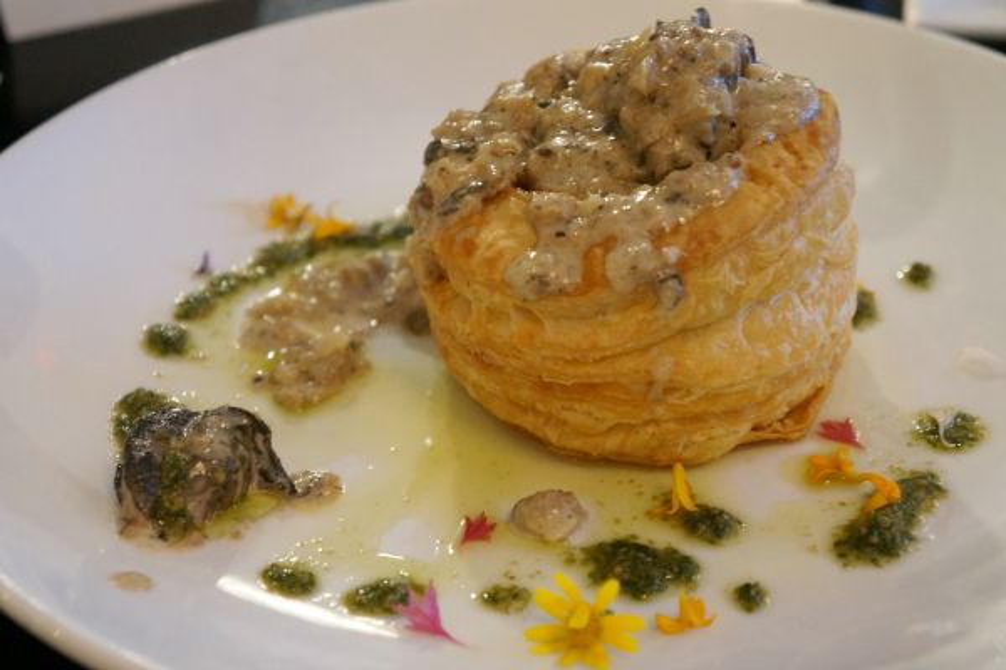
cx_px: 503
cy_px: 335
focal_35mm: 57
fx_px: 1593
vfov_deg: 23.8
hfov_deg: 35.1
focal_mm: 38
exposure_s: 1/15
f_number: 4.5
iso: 3200
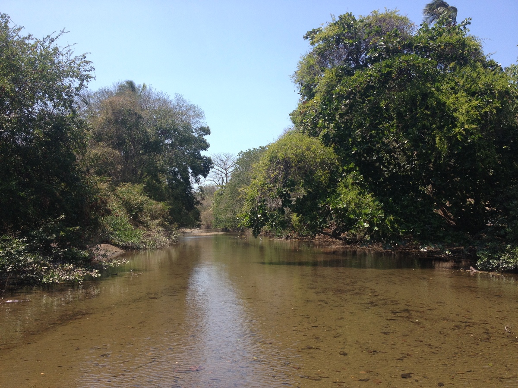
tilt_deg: +0.5
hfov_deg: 52.6
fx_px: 524
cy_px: 194
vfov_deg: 40.7
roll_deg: +0.2
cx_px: 259
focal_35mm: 35
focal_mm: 4.28
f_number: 2.4
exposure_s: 1/1082
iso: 50
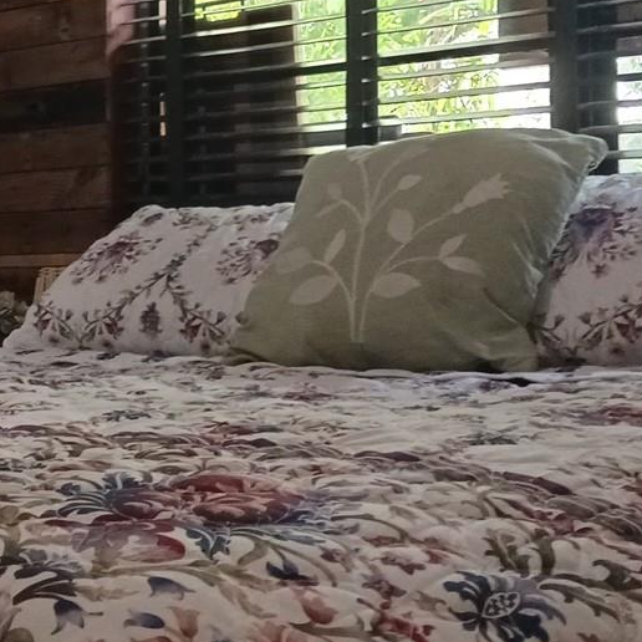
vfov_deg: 23.3
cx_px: -68
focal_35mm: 74
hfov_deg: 22.1
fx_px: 1553
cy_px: 231
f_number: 1.8
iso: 400
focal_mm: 4
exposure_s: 1/24
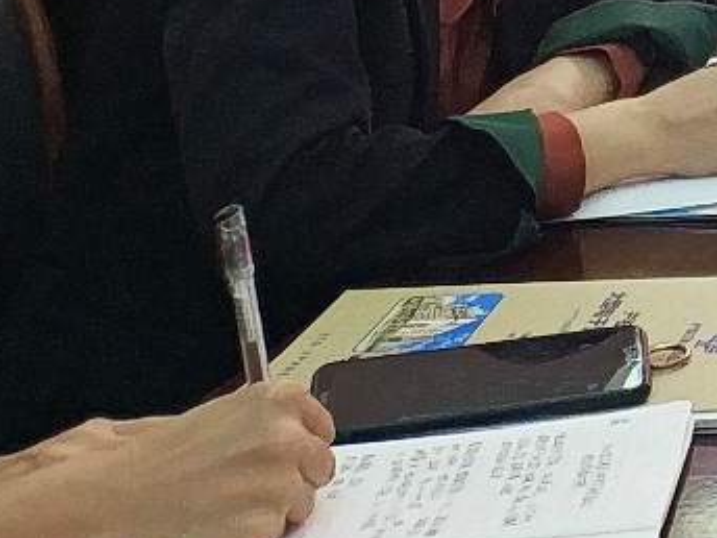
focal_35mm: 177
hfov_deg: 9.8
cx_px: 1732
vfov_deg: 7.8
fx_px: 3666
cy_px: -716
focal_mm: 4.5
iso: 192
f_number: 2
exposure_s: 1/24
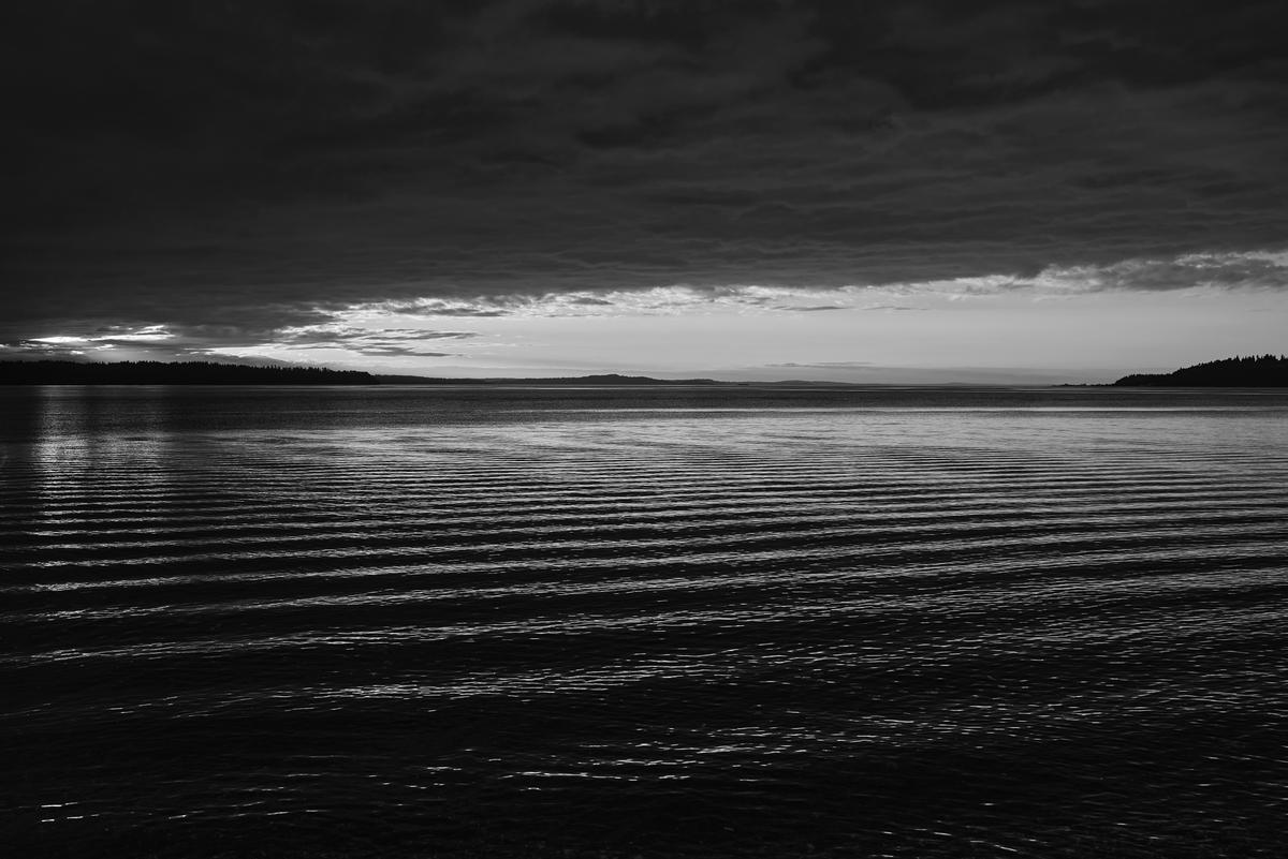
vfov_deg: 37.9
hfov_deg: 54.4
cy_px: 430
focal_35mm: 35
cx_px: 644
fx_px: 1253
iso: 64
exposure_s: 1/80
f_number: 5.6
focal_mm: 35
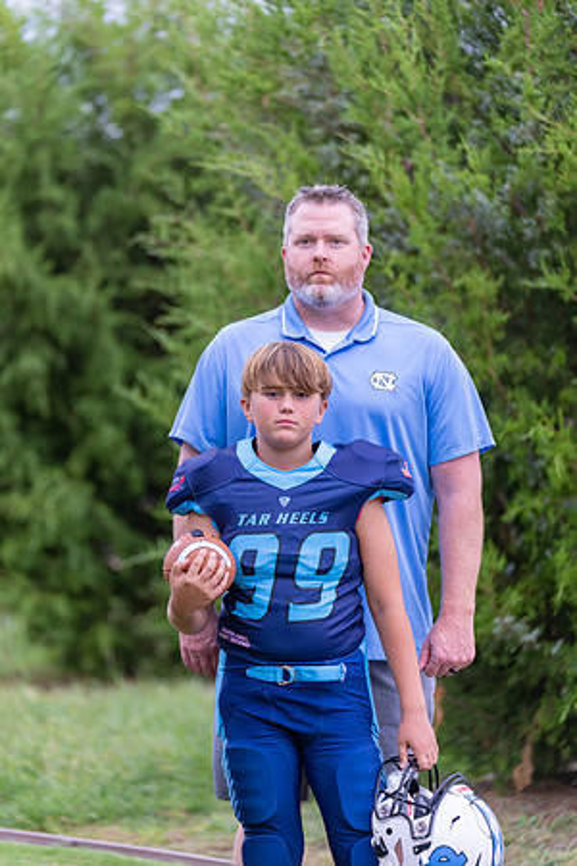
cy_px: 433
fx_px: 3221
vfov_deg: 15.3
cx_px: 288
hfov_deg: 10.2
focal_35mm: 134
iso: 500
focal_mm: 134
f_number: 2.8
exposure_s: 1/320
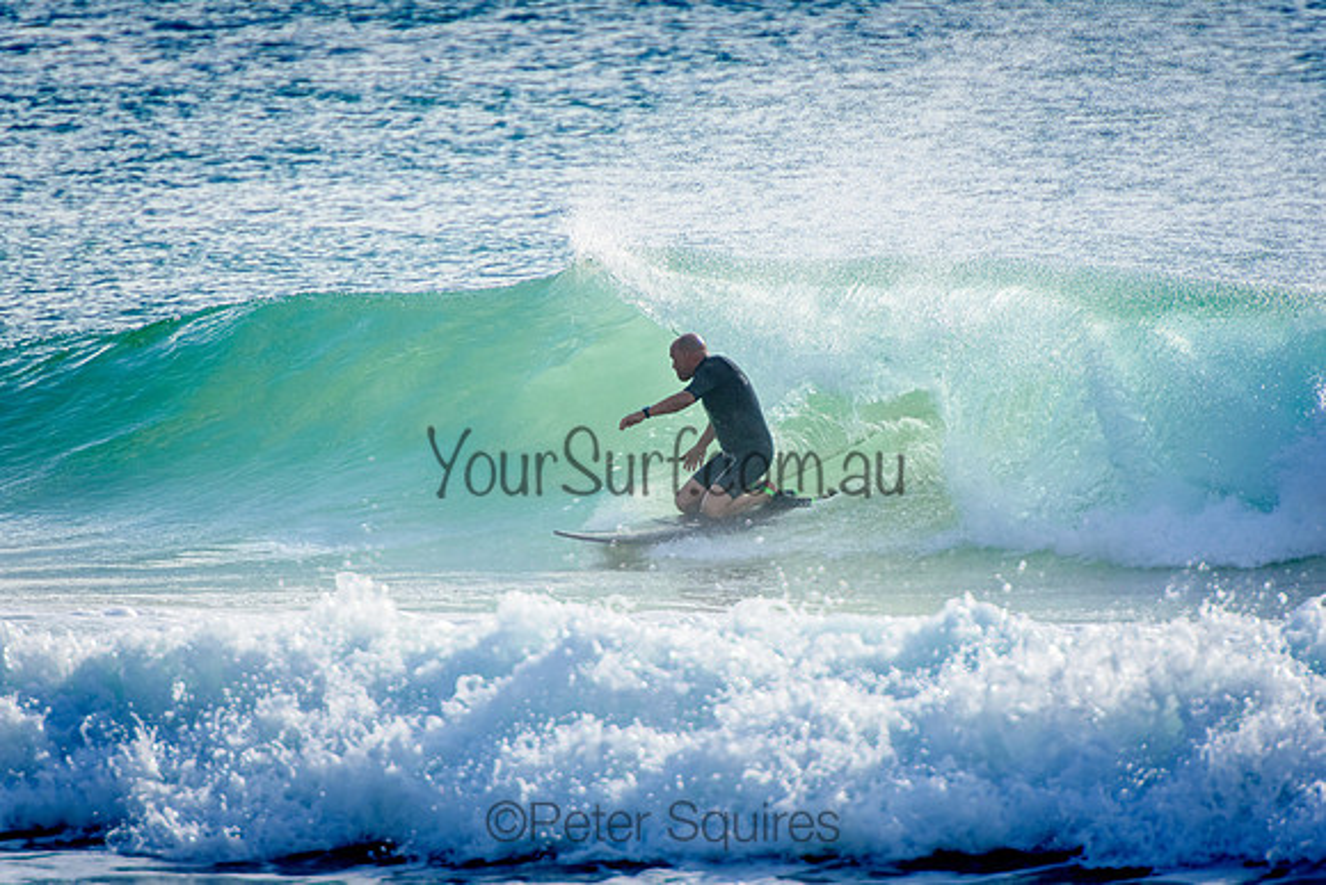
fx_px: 22104
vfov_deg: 2.3
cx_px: 663
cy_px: 442
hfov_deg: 3.4
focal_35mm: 600
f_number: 5.6
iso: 400
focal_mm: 400
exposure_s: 1/2000
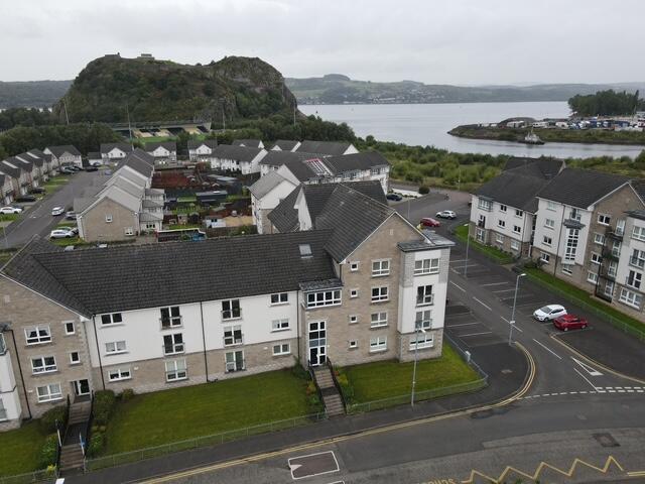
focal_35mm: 24
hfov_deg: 71.6
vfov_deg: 56.8
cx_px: 322
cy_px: 242
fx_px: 447
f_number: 2.8
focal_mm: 4.5
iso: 100
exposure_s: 1/180
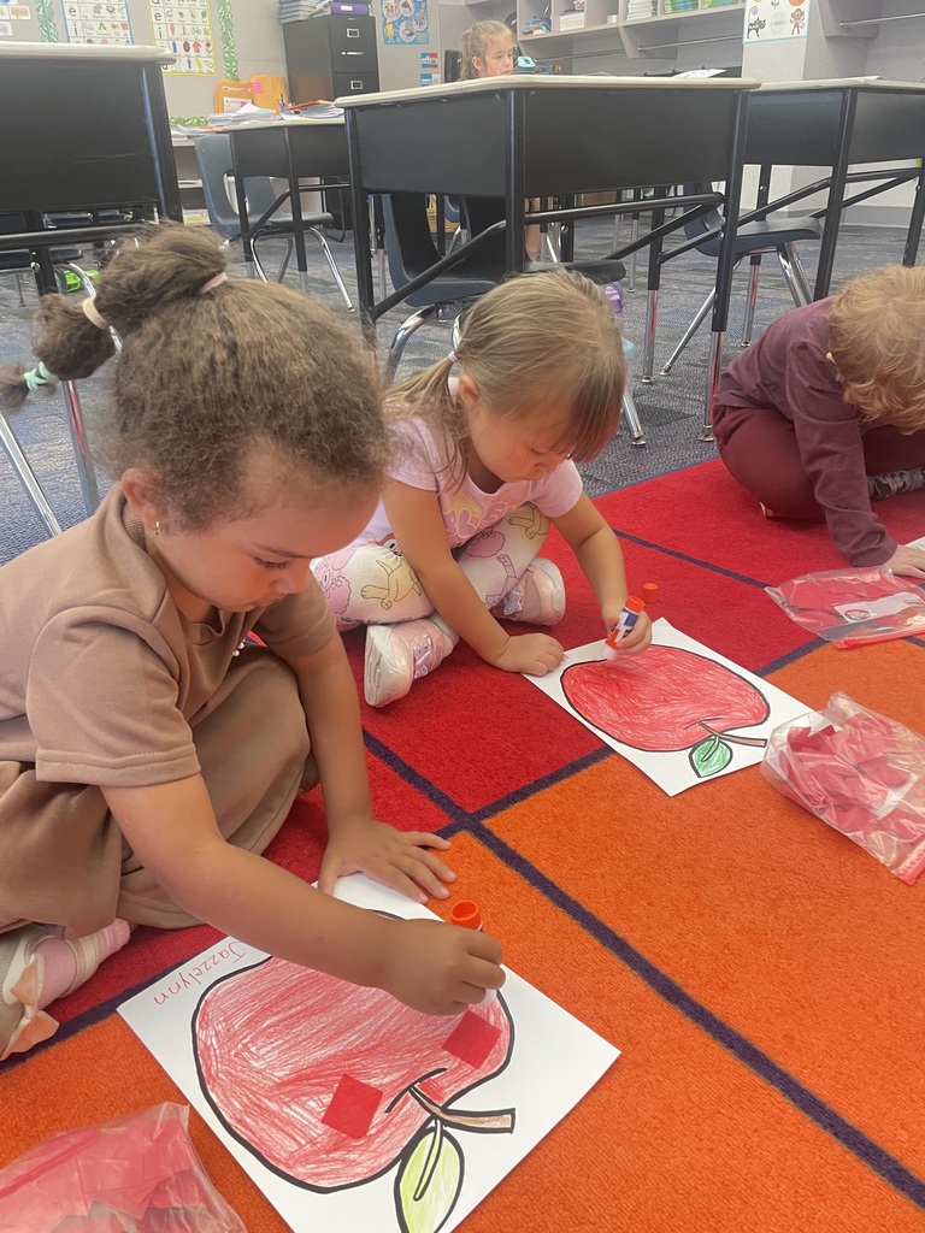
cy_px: 616
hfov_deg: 53.1
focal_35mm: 26
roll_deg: +2.3
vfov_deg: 67.3
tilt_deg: -26.2
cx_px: 462
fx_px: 926
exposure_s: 1/60
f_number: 1.6
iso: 160
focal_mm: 4.2
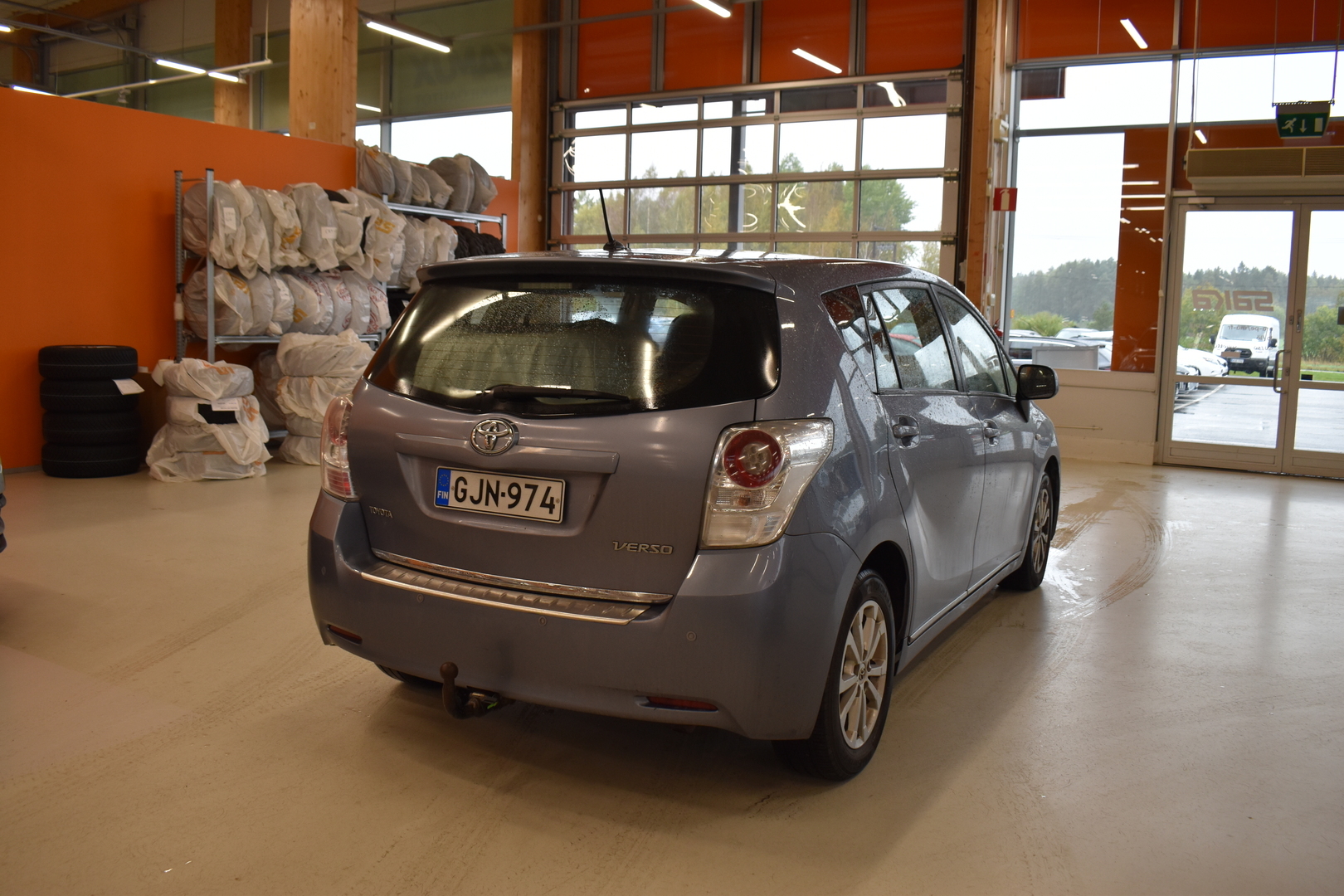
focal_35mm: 30
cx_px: 672
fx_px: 1120
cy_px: 448
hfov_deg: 61.9
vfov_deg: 43.6
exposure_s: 1/125
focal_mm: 20
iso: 400
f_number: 5.6
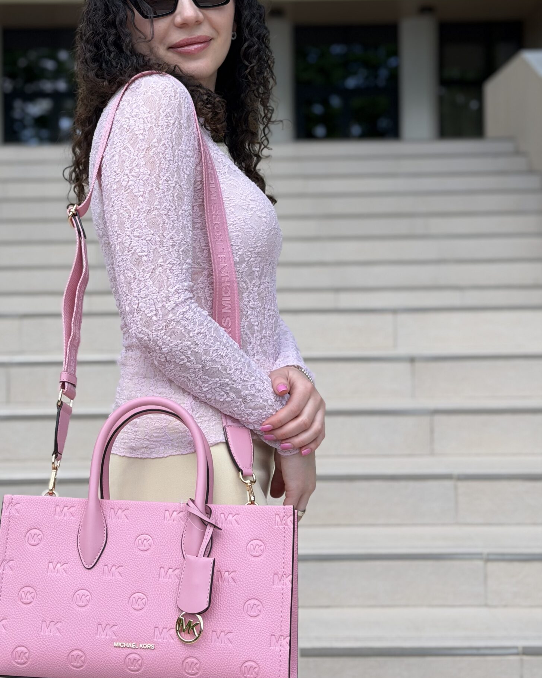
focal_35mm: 66
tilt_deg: +1.4
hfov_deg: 23.1
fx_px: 1323
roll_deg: +0.5
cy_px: 288
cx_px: 185
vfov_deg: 28.7
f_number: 1.78
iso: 64
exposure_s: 1/1185
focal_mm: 6.76
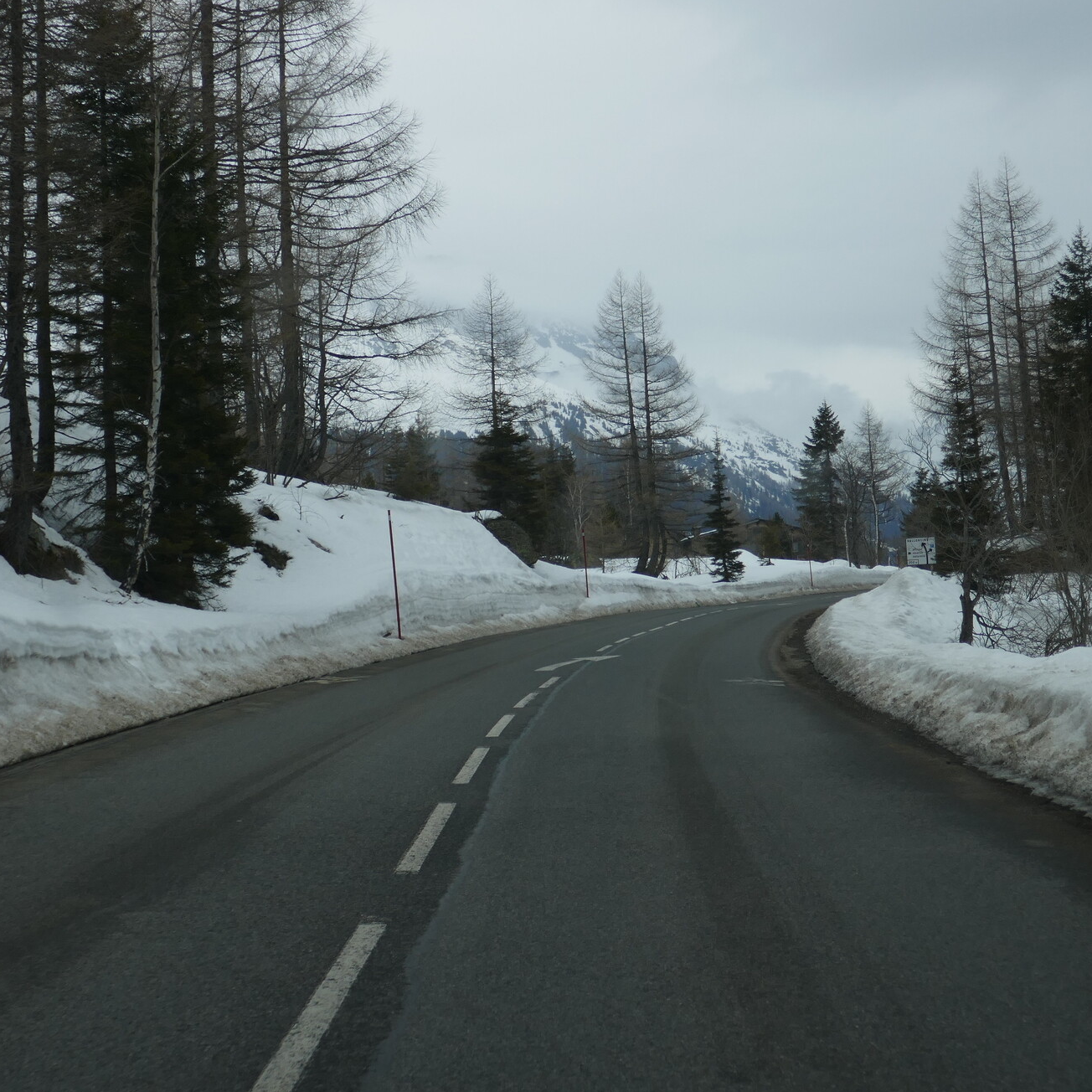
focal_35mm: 61
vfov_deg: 28.1
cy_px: 427
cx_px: 571
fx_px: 2177
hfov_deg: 28.2
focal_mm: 14.1
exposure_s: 1/800
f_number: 3.7
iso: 125
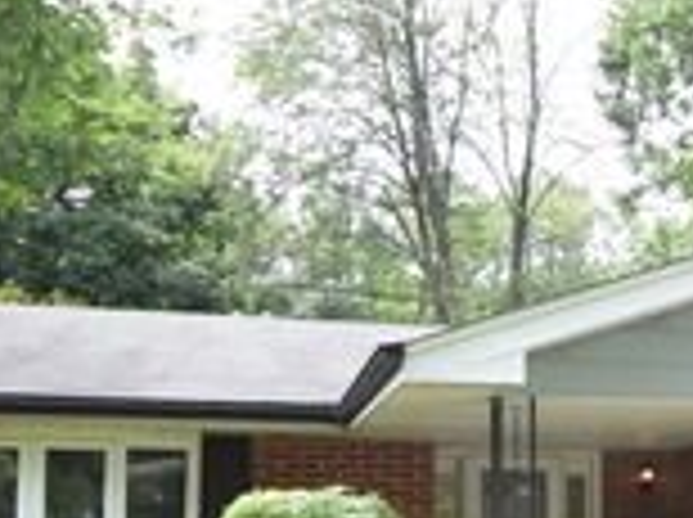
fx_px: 1199
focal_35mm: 60
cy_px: 486
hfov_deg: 31.1
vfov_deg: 23.6
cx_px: 594
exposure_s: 1/60
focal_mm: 10
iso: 100
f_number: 5
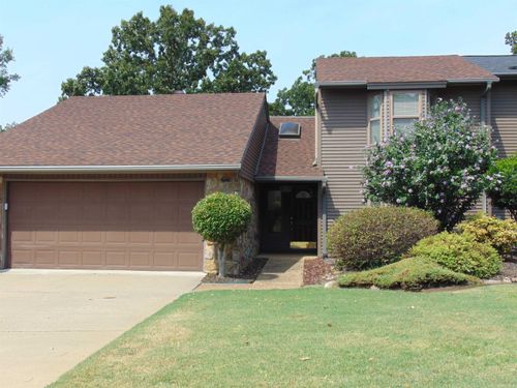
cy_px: 194
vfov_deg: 36.8
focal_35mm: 39
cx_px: 258
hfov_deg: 47.9
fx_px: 582
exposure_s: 1/160
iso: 80
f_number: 8.5
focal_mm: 6.9
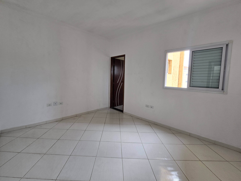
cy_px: 88
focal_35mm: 14
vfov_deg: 85.7
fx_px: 97
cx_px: 115
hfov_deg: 102.0
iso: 64
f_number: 2.2
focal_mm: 2.2
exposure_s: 1/120
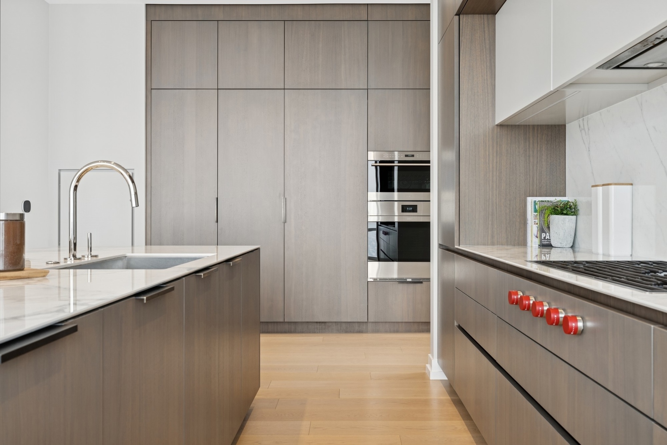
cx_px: 334
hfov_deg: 60.3
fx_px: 574
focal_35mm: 31
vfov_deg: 42.3
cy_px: 222
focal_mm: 31
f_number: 8
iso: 320
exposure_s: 1/60
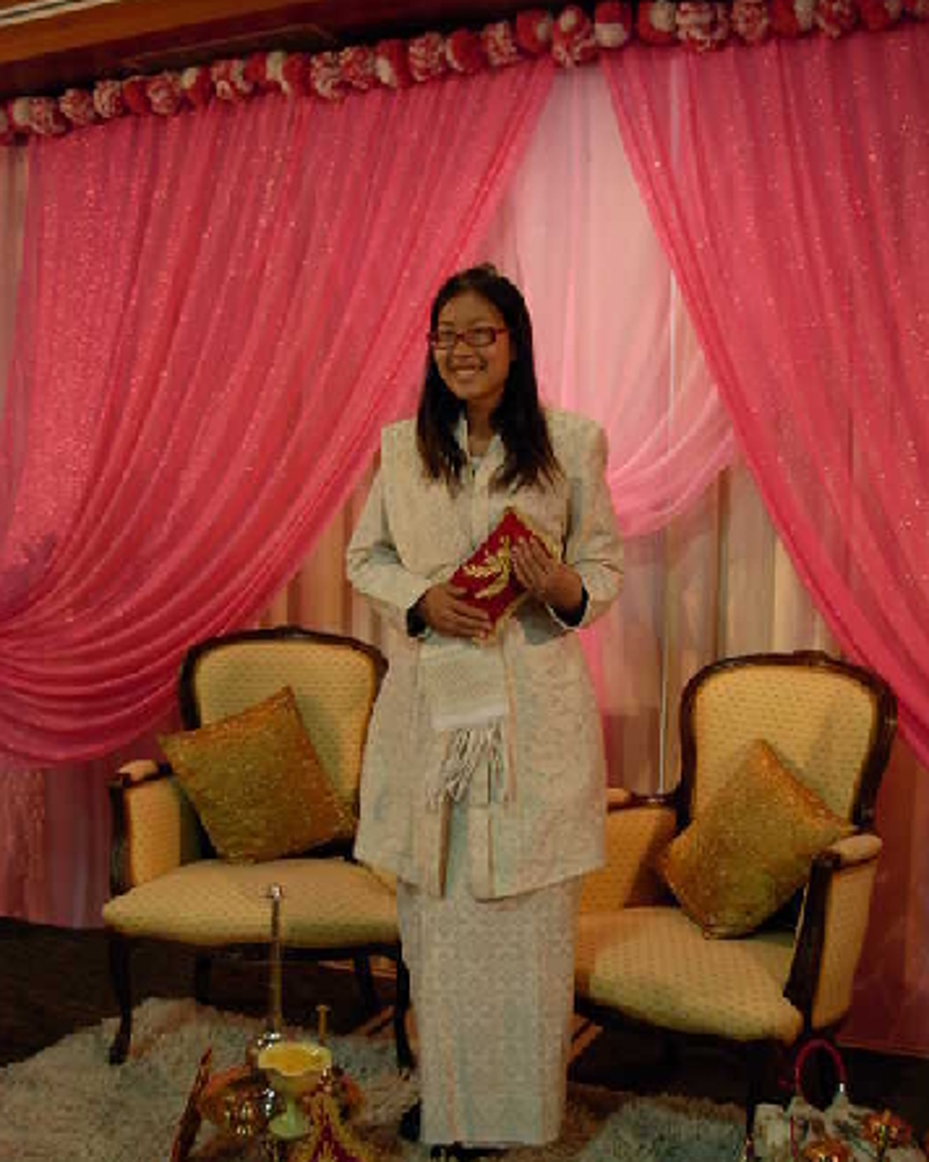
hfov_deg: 37.3
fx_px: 1375
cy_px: 619
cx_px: 467
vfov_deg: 45.8
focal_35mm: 40
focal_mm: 6.3
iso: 79
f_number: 2.9
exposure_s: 1/17.9
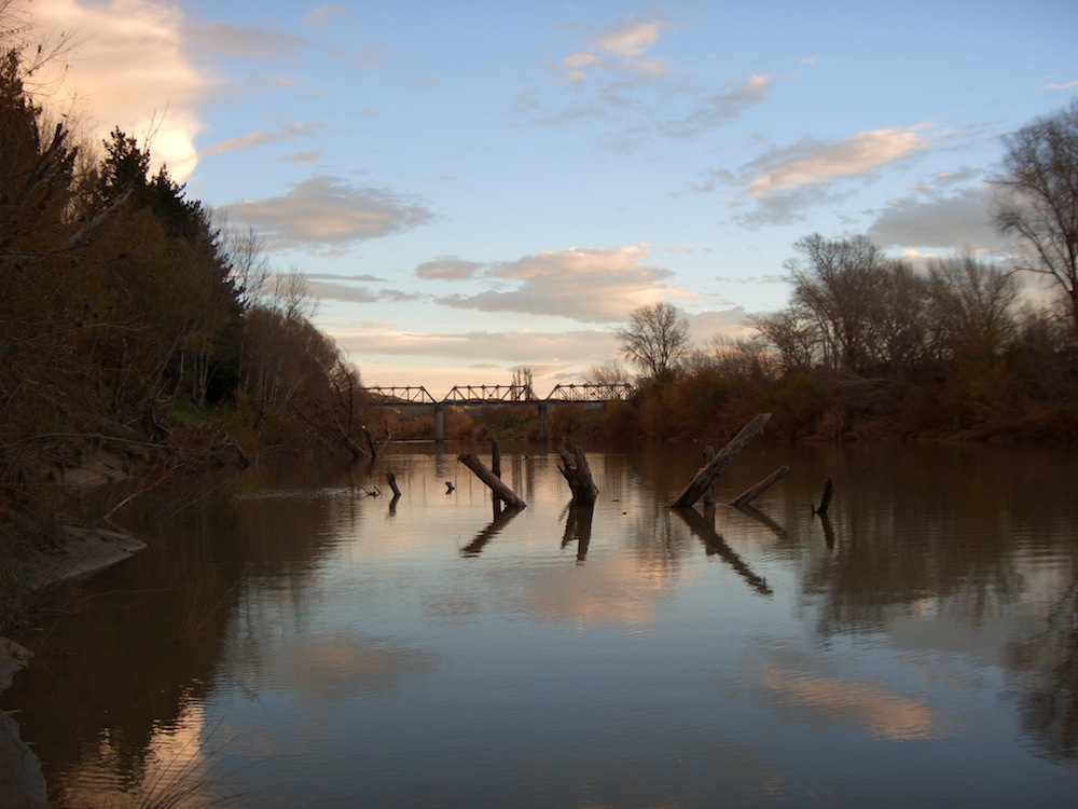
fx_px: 1215
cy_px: 404
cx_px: 539
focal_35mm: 39
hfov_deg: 47.9
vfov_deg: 36.8
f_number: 2.8
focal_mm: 8
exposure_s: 1/200
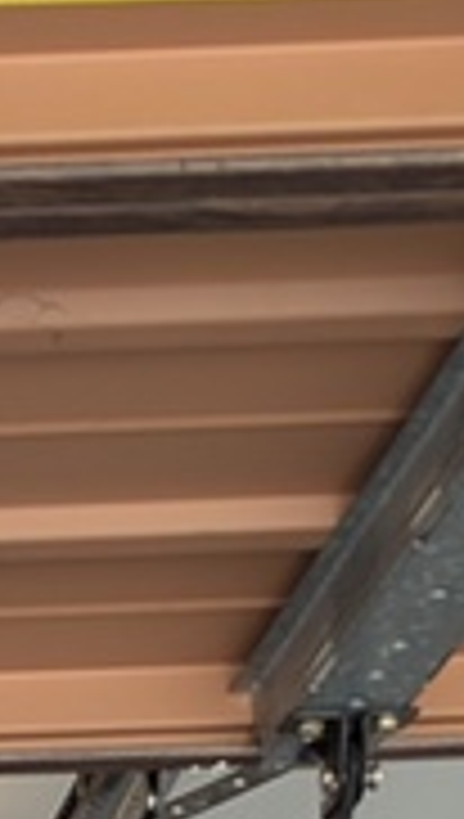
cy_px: 2066
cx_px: -800
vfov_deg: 11.2
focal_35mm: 155
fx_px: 3375
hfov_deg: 7.2
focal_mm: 6.81
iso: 57
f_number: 1.85
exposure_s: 1/120
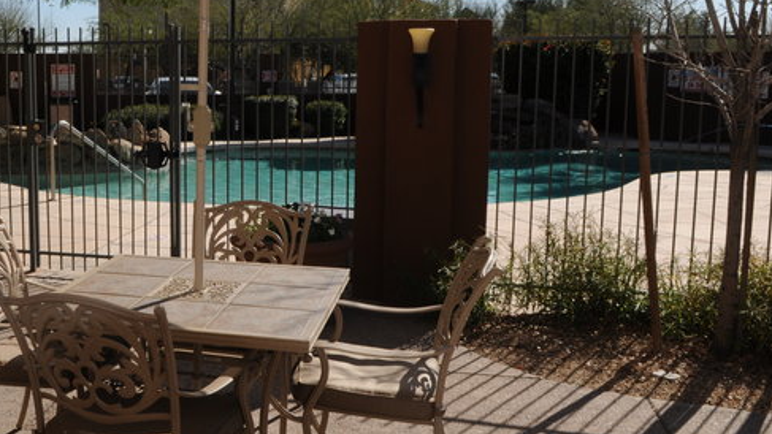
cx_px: 168
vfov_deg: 27.1
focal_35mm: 44
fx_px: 898
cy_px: 173
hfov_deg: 44.5
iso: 200
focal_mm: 17
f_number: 14
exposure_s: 1/200
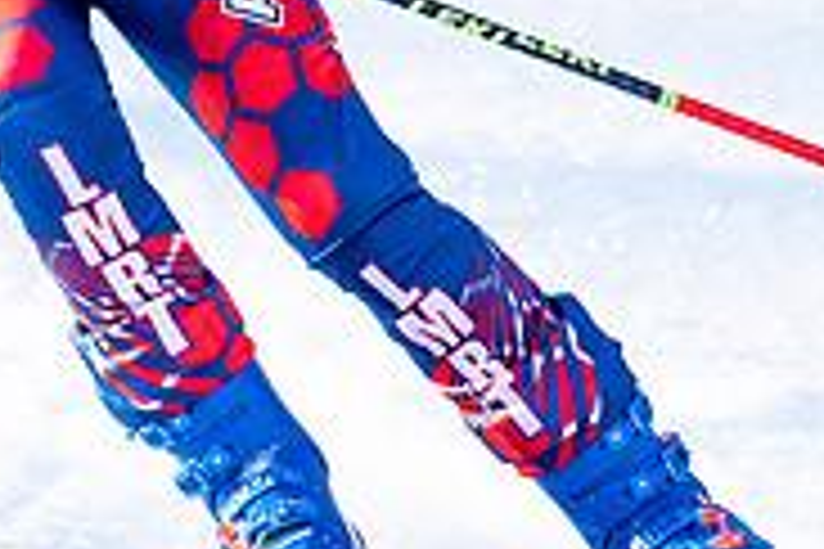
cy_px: -207
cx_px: -197
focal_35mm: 2034
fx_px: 46552
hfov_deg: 1.0
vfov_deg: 0.7
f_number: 8
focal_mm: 560
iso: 1250
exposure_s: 1/2000
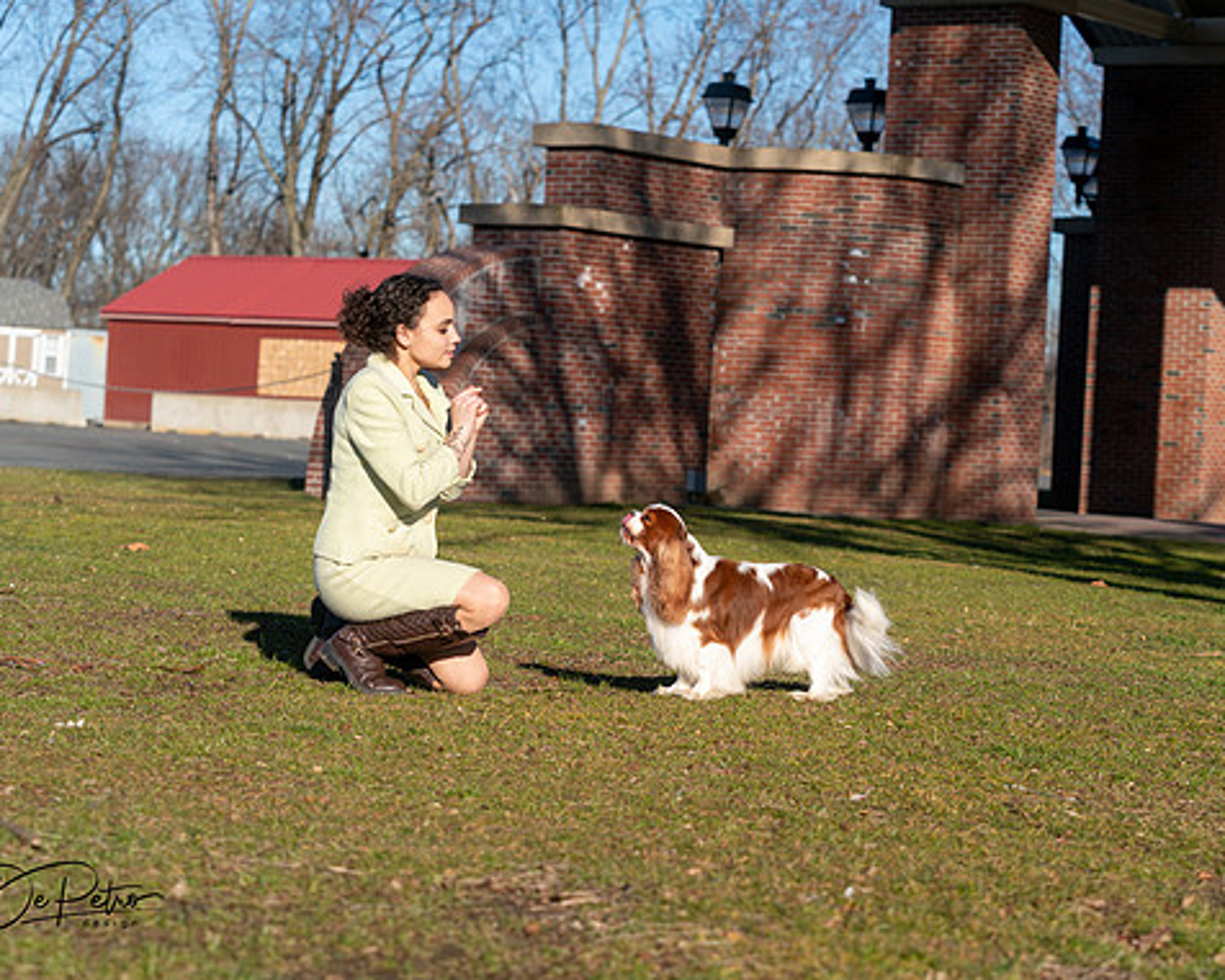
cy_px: 487
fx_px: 2901
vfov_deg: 19.2
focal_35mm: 80
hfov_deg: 23.8
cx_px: 685
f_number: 4.5
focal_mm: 70
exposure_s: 1/1000
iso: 100
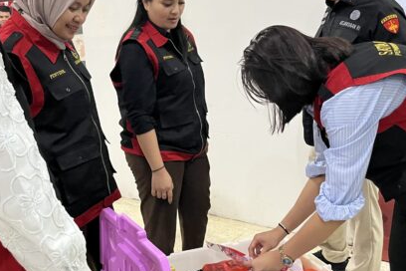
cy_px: 126
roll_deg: +3.8
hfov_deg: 44.5
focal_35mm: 44
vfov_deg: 30.5
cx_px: 196
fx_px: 496
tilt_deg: -10.8
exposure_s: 1/50
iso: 500
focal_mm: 5.1
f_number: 1.6
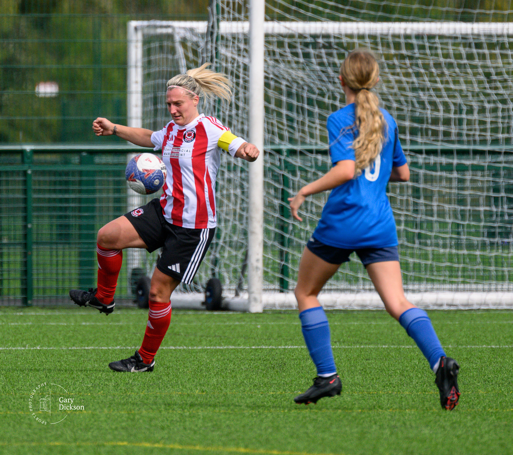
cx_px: 207
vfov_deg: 1.9
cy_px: 120
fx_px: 13555
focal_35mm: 856
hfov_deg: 2.2
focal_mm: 400
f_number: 5.6
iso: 500
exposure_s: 1/1600
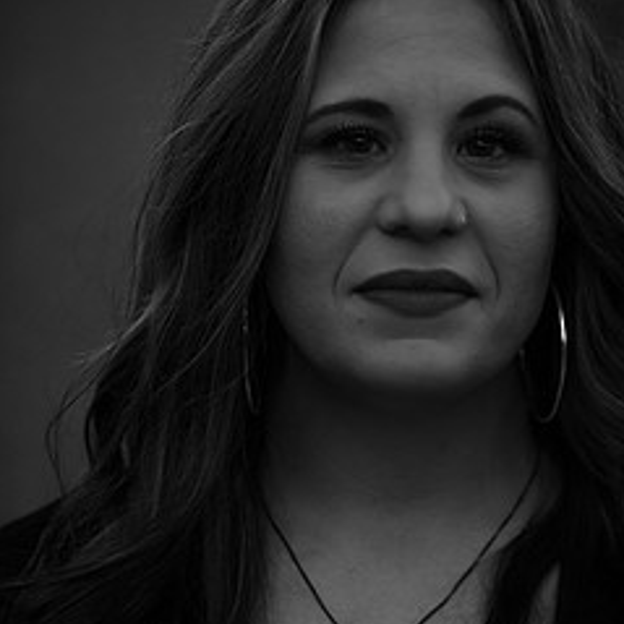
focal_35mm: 304
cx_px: 389
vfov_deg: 5.8
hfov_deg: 5.8
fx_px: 6200
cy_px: 290
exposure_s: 1/250
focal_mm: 190
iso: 2000
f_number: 2.8
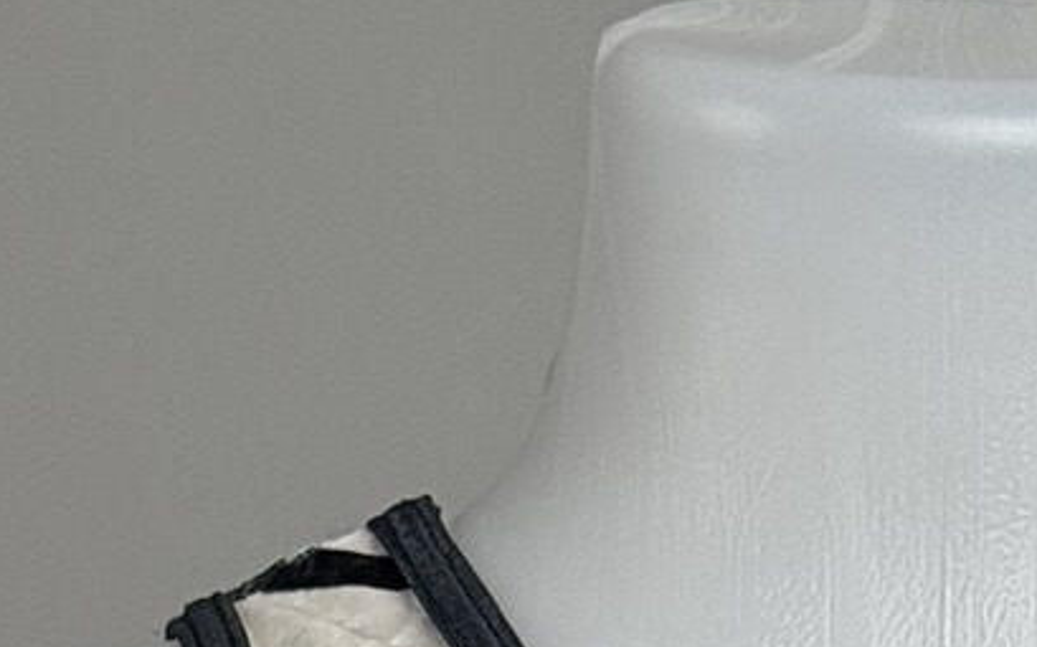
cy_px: 2545
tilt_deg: -6.0
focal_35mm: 255
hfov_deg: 8.2
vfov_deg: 4.7
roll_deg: +0.0
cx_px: 1004
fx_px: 7202
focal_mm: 6.76
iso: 50
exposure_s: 1/186
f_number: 1.78
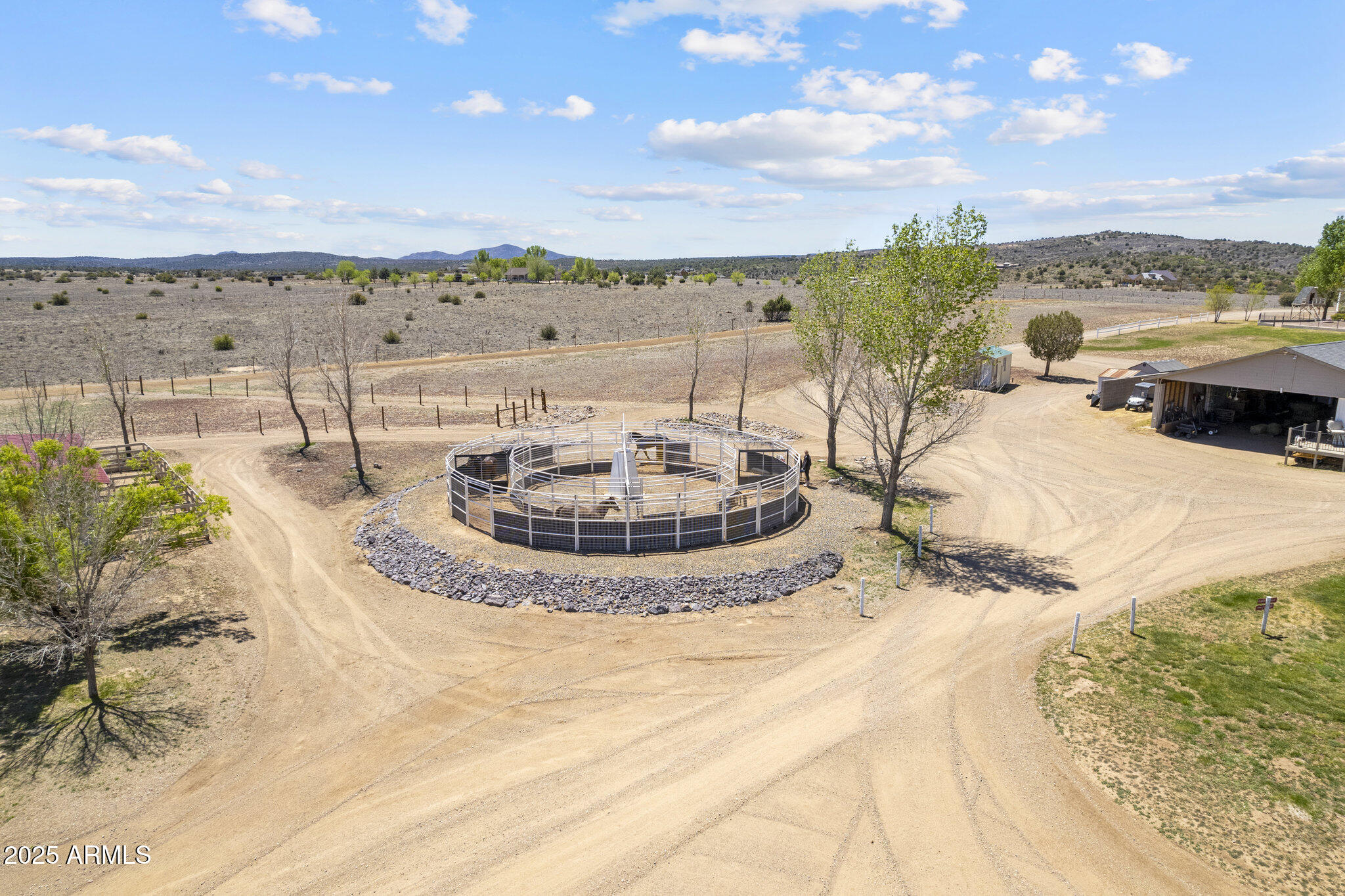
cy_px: 448
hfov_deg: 78.6
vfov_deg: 57.2
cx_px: 672
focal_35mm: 22
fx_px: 822
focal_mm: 8.38
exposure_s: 1/100
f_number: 2.8
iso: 100
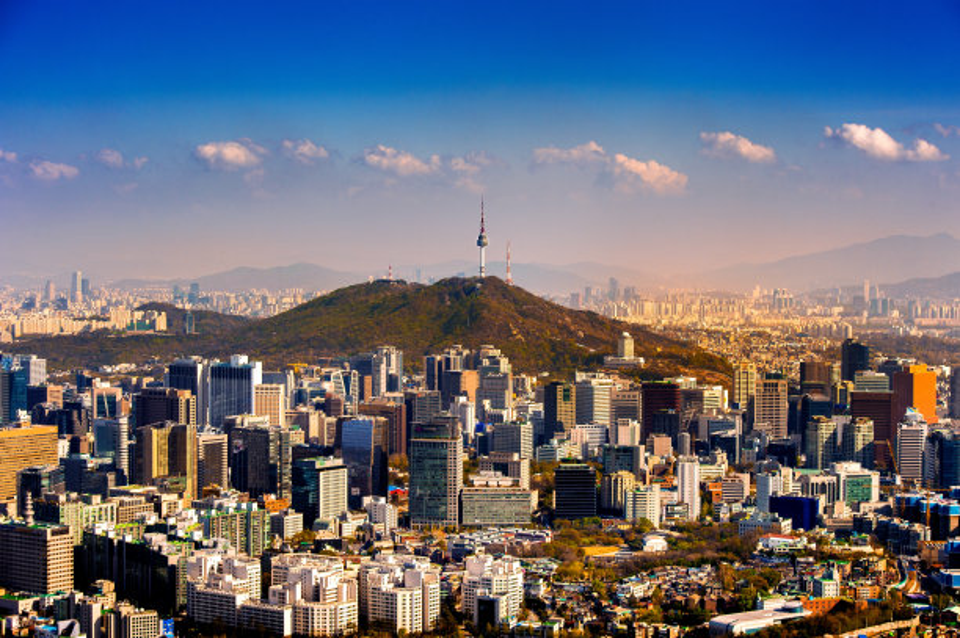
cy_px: 319
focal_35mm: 70
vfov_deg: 19.4
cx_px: 480
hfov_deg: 28.9
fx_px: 1865
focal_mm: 70
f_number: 9
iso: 200
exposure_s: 1/500
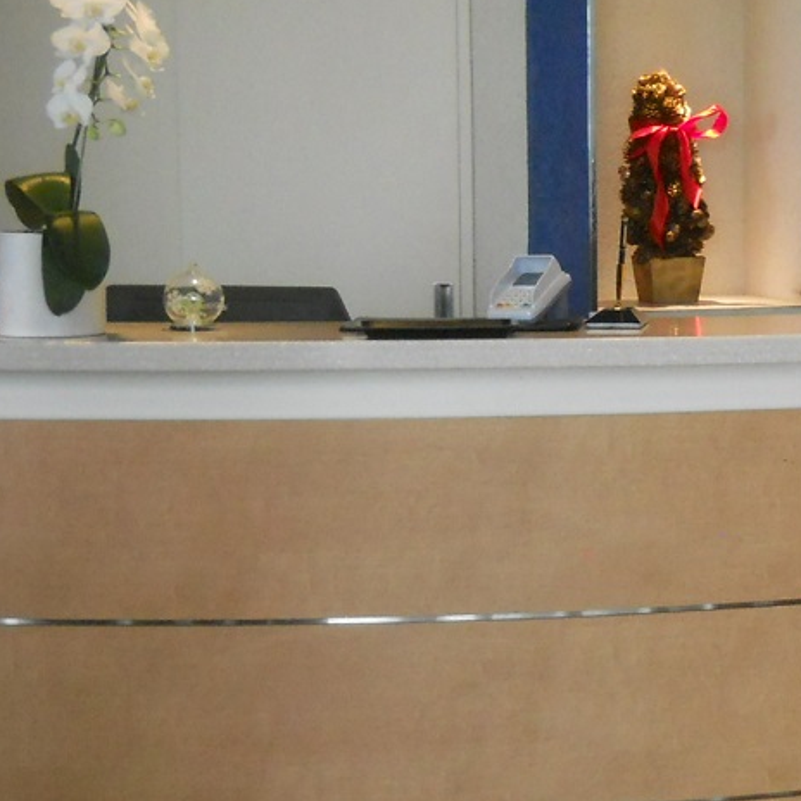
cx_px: 835
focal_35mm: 96
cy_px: 523
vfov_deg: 18.1
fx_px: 2513
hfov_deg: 17.6
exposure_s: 1/200
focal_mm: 6.72
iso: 400
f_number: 3.1
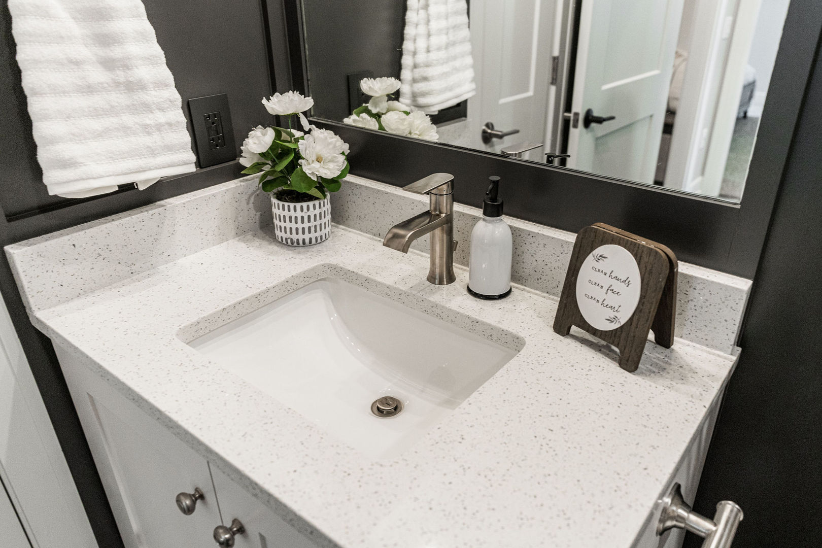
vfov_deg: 49.2
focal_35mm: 26
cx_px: 447
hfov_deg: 68.8
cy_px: 274
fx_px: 599
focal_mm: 24
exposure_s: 1/200
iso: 1000
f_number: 2.8
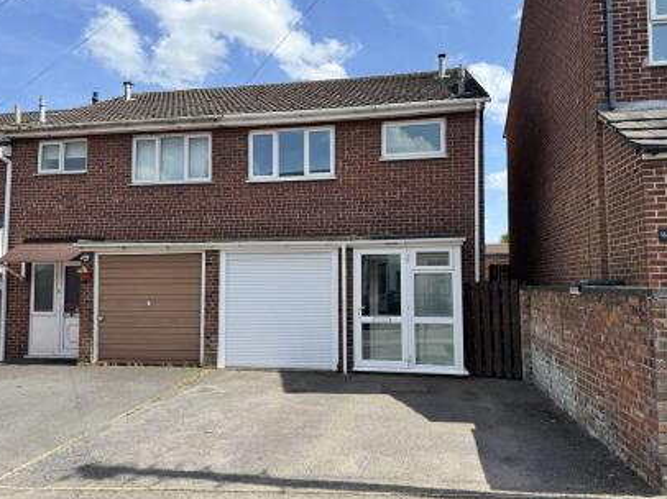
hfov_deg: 69.4
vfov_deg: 54.8
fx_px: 481
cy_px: 250
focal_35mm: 25
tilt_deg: +3.2
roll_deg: -0.9
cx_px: 323
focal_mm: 6.76
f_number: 1.78
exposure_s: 1/2959
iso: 80
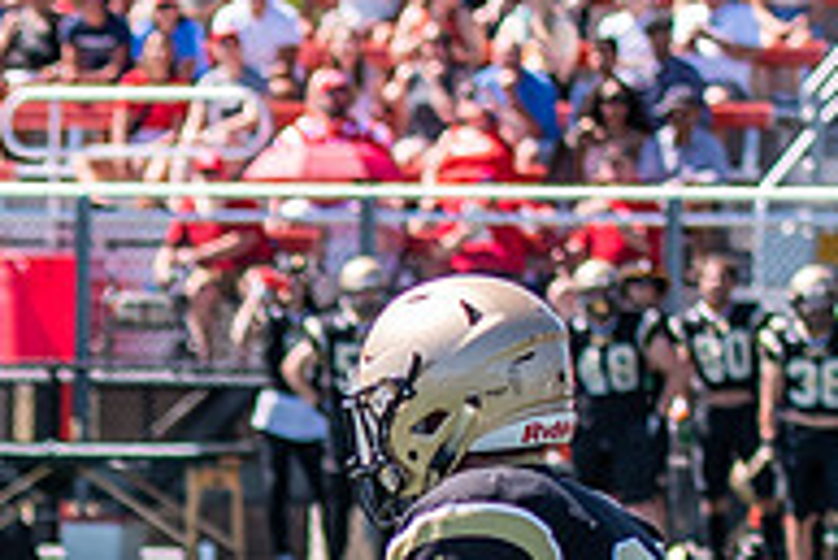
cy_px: 689
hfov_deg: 3.7
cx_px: -192
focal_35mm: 557
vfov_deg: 2.5
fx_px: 12975
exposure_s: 1/1600
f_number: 2.8
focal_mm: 75
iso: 160
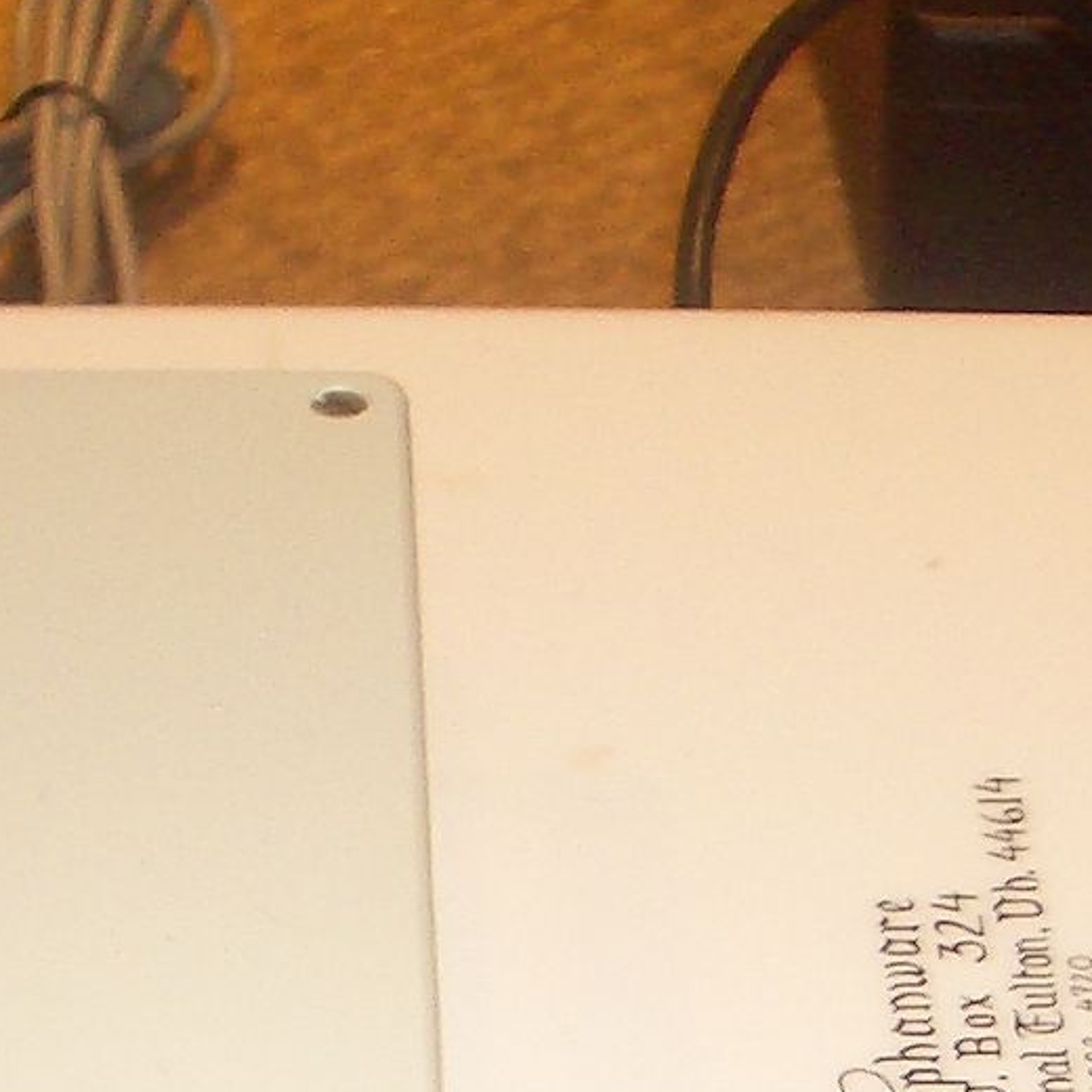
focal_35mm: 137
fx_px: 4890
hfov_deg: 12.7
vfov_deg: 12.5
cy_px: 1247
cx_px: 426
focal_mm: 5.8
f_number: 2.6
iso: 100
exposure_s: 1/60
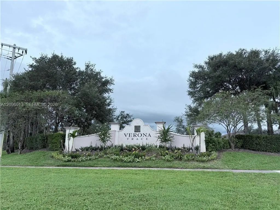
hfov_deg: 71.6
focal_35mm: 24
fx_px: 194
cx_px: 140
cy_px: 105
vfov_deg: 56.8
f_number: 1.78
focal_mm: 6.76
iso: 80
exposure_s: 1/1271
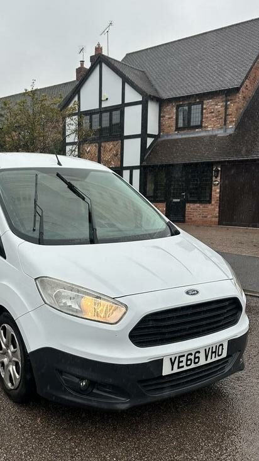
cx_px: 60
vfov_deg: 60.9
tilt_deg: -8.0
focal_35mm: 32
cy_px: 252
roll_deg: +1.0
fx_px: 391
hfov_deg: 35.7
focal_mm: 6.86
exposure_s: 1/496
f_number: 1.78
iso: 80
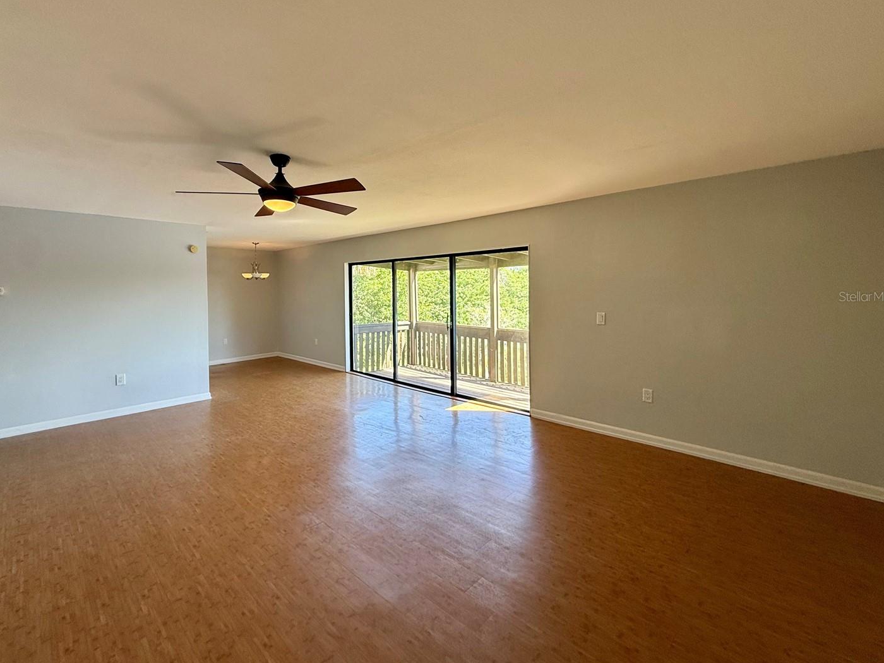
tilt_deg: -1.1
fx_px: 409
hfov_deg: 94.1
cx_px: 393
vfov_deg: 77.9
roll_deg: +0.5
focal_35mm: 16
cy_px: 296
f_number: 2.2
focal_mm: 2.22
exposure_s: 1/137
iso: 64
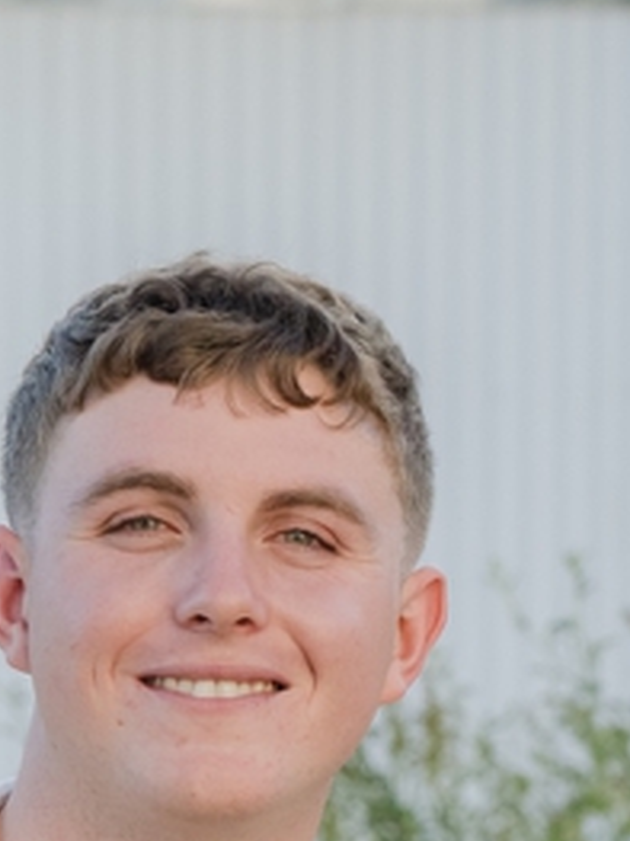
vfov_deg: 4.3
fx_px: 11196
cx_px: 403
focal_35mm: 461
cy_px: 1268
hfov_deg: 3.2
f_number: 7.1
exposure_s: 1/640
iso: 1000
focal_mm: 90
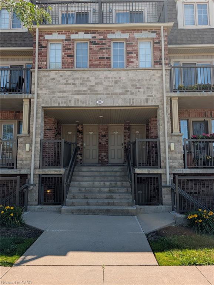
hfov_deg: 56.9
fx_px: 197
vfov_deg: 71.5
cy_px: 142
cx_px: 107
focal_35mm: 24
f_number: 1.68
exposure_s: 1/1314
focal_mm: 6.9
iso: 22
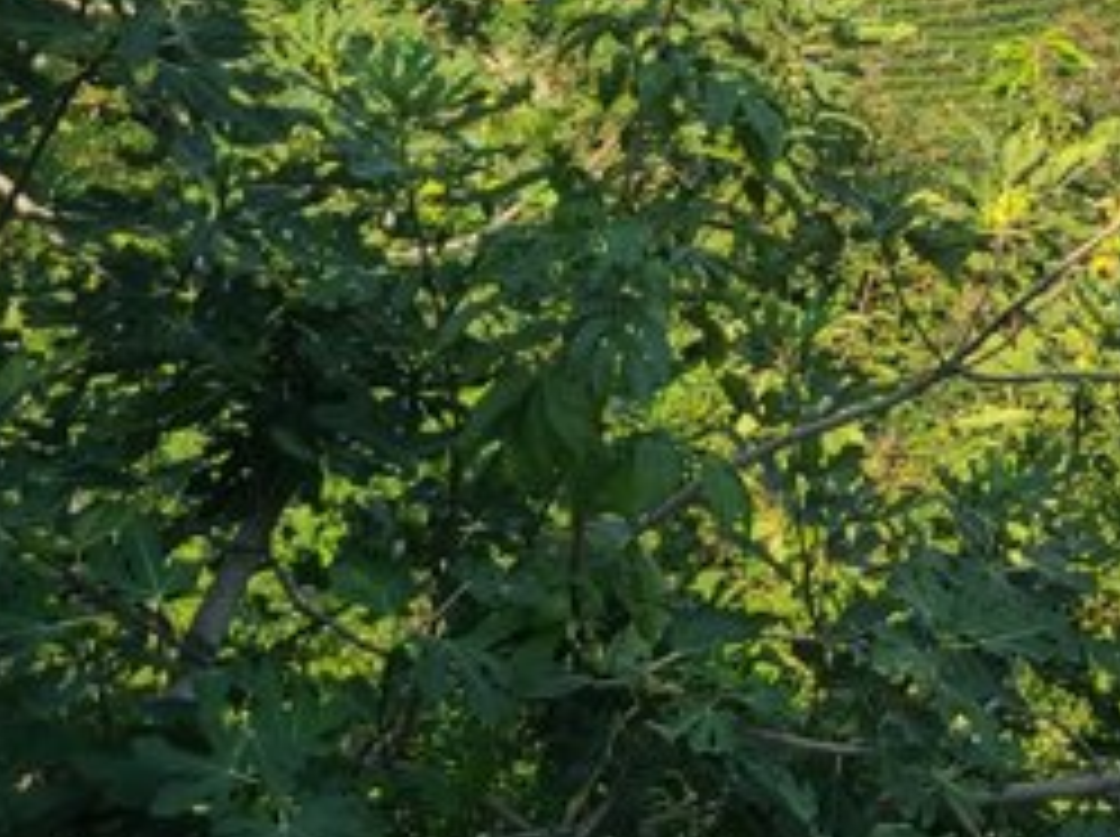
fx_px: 3037
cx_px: 1532
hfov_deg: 19.0
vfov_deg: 15.4
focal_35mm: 94
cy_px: 9
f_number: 1.8
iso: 40
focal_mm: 5.4
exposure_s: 1/1593
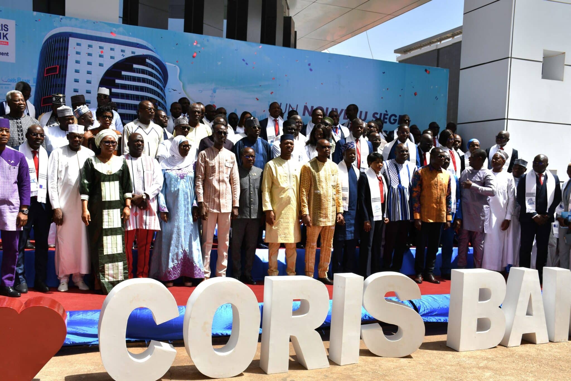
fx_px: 539
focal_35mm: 34
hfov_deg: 55.8
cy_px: 190
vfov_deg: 38.9
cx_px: 286
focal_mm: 23
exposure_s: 1/323
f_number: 9
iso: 100
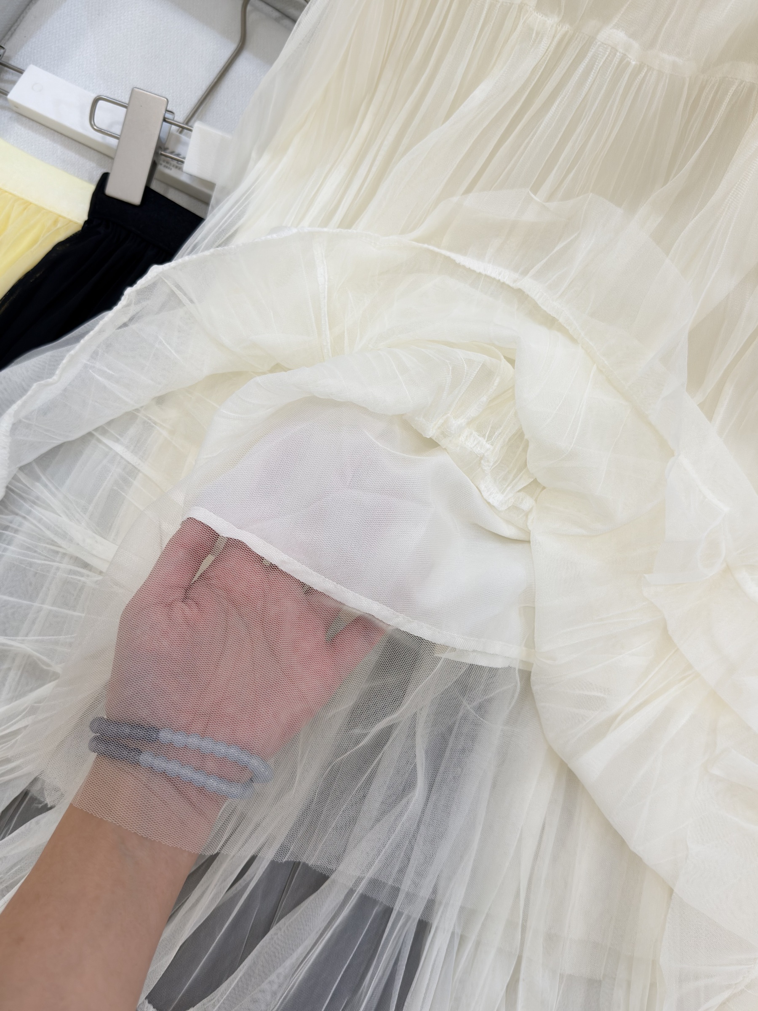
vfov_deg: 61.7
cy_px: 506
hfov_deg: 48.2
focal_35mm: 29
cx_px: 379
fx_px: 847
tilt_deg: -81.4
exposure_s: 1/100
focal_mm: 6.76
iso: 80
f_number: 1.78
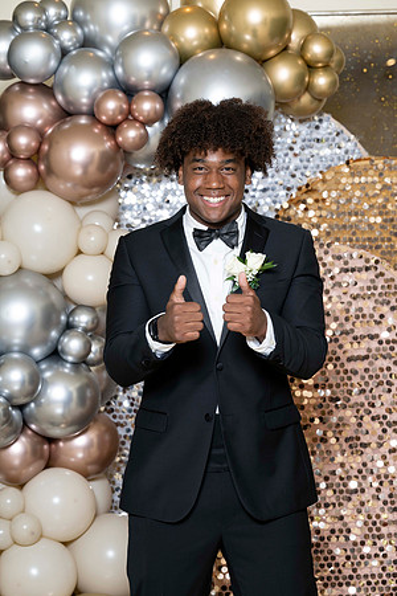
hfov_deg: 11.9
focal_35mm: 115
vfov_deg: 17.8
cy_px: 298
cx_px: 198
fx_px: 1902
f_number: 5.6
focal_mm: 115
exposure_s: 1/200
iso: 250
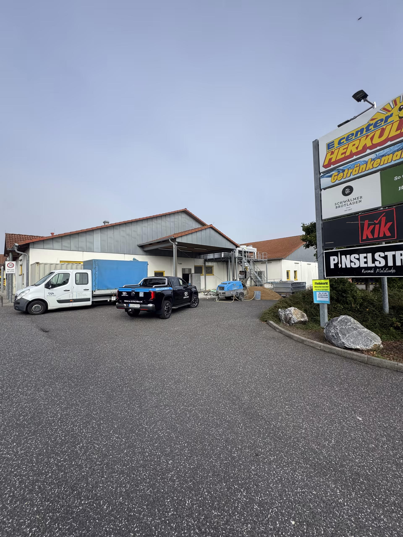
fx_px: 217
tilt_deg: +4.0
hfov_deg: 85.7
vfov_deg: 102.1
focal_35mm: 14
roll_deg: +1.8
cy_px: 268
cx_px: 202
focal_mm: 2.22
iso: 50
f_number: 2.2
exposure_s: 1/1370
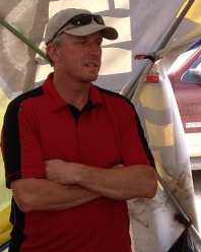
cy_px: 164
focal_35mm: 141
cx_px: -49
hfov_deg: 10.7
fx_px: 1050
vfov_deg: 13.7
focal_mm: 4.28
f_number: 2.4
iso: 50
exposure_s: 1/239
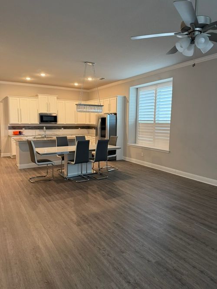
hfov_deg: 56.8
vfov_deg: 71.6
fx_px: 201
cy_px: 144
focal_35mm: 24
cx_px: 108
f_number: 1.78
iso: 400
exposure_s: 1/120
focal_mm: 6.76
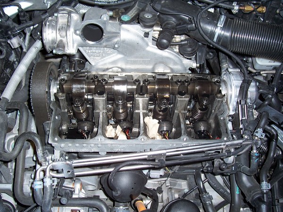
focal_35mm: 34
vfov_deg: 41.8
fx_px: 278
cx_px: 142
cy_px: 106
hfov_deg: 54.0
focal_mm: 5.6
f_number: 2.7
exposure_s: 1/60
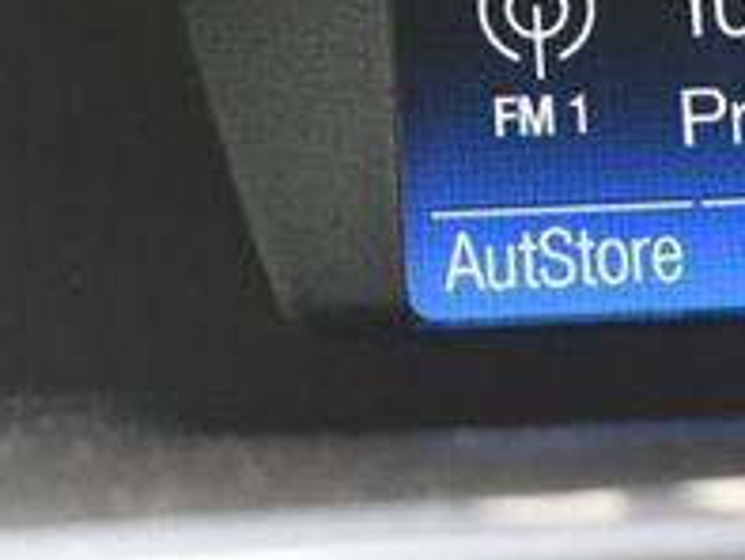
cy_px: -19
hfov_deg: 8.7
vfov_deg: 6.6
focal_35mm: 225
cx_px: 843
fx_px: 4845
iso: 2200
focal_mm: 48
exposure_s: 1/125
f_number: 5.3
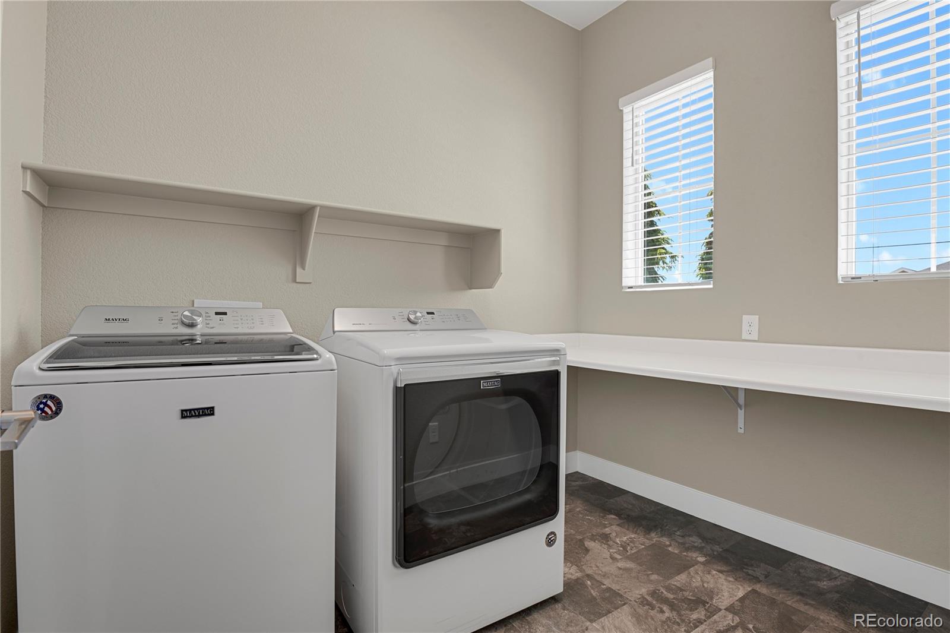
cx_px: 475
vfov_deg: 70.4
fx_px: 448
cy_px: 316
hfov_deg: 93.3
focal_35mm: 17
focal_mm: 17
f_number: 8
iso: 250
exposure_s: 1.6
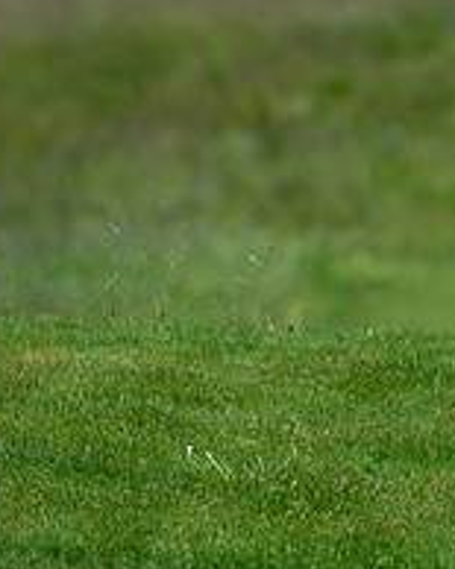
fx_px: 22035
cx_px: 656
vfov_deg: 1.5
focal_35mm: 1308
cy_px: -56
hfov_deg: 1.2
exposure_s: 1/5000
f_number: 4.5
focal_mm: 400
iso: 500
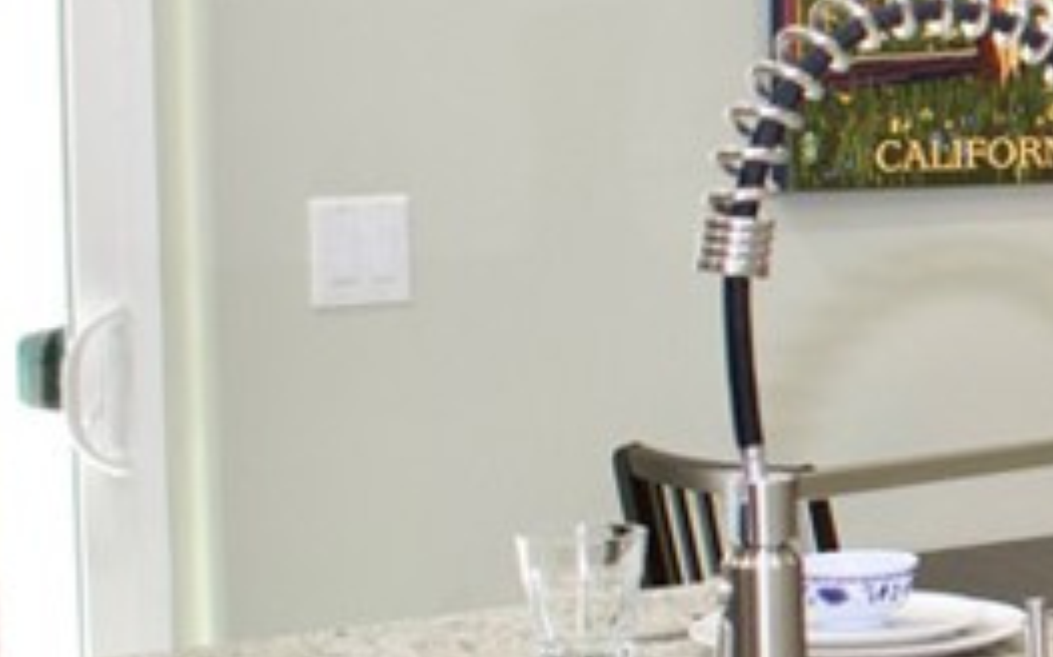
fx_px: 3413
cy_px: 252
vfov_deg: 11.0
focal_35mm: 119
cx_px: 1682
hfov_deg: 15.8
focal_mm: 20
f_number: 8
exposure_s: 1/13
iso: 400
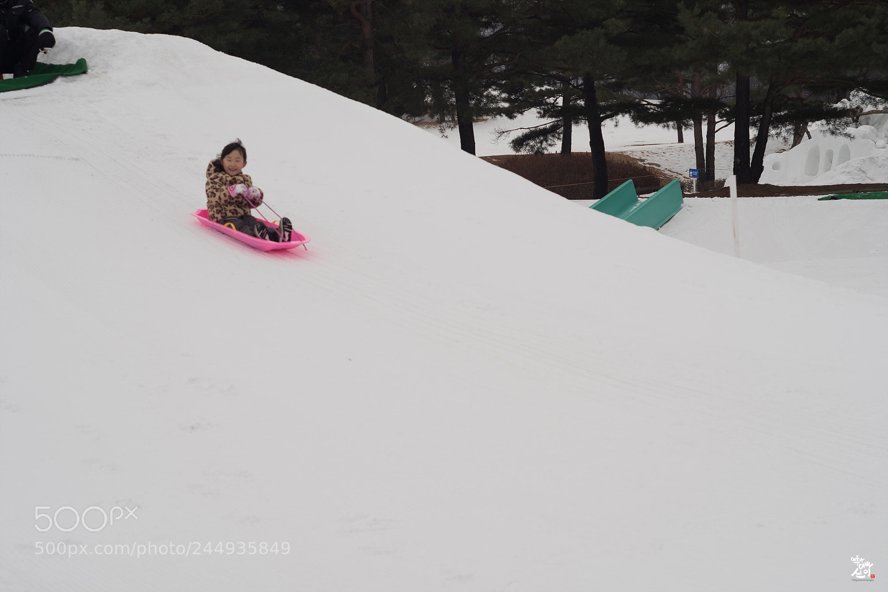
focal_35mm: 38
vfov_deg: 35.0
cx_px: 444
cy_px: 296
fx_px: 937
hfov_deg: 50.7
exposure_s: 1/900
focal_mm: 25
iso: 200
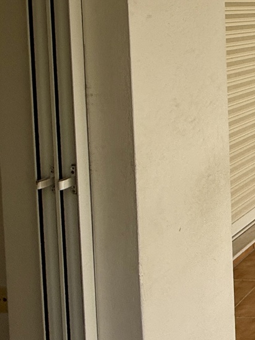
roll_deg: -0.4
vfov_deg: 36.2
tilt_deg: -2.4
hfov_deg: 17.5
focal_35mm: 49
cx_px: 545
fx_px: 482
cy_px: 26
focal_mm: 2.22
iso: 50
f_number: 2.2
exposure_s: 1/439
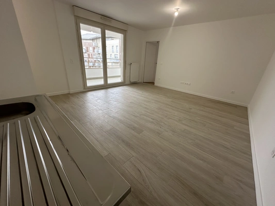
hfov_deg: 102.1
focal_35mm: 14
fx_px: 111
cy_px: 103
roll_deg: -3.9
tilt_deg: -21.6
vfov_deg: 85.7
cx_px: 138
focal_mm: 2.22
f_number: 2.2
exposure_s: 1/99
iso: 125
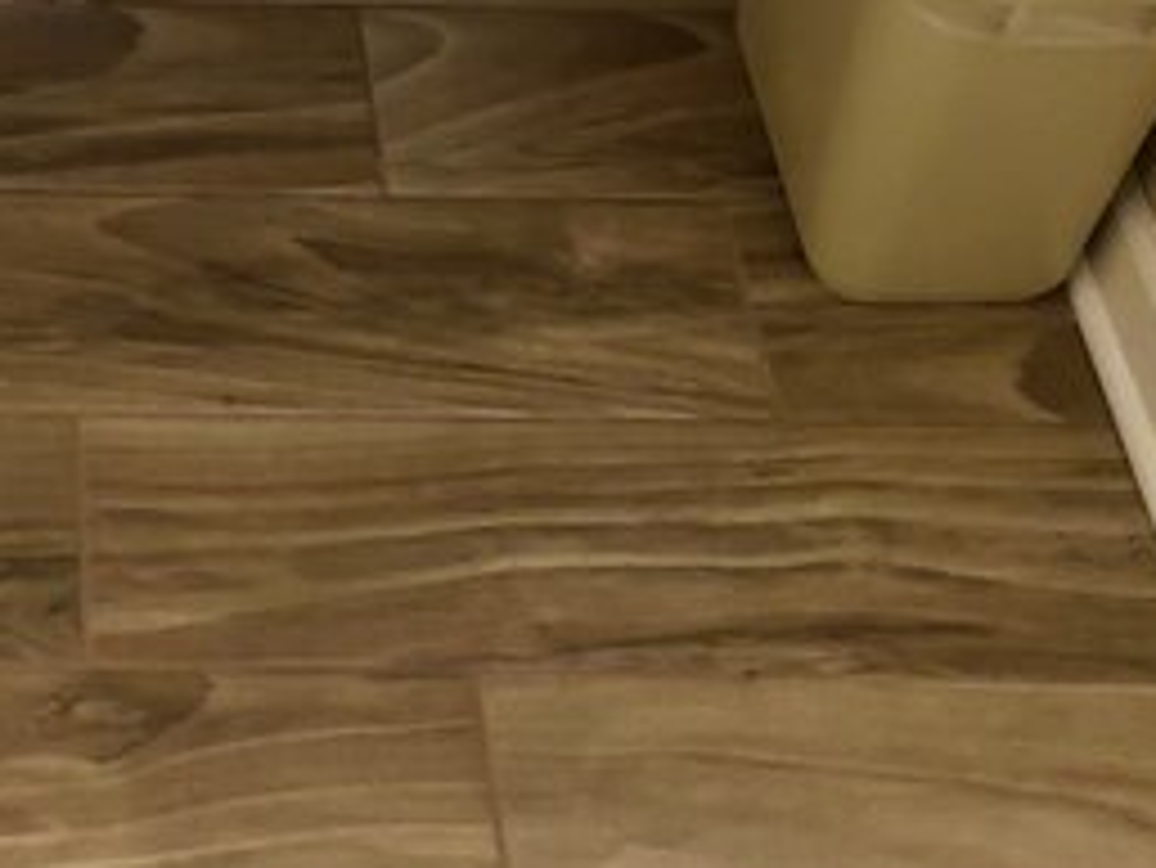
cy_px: -387
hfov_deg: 22.8
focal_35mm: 81
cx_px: -94
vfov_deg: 16.7
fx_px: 2706
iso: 320
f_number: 1.5
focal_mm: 4.3
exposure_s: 1/40
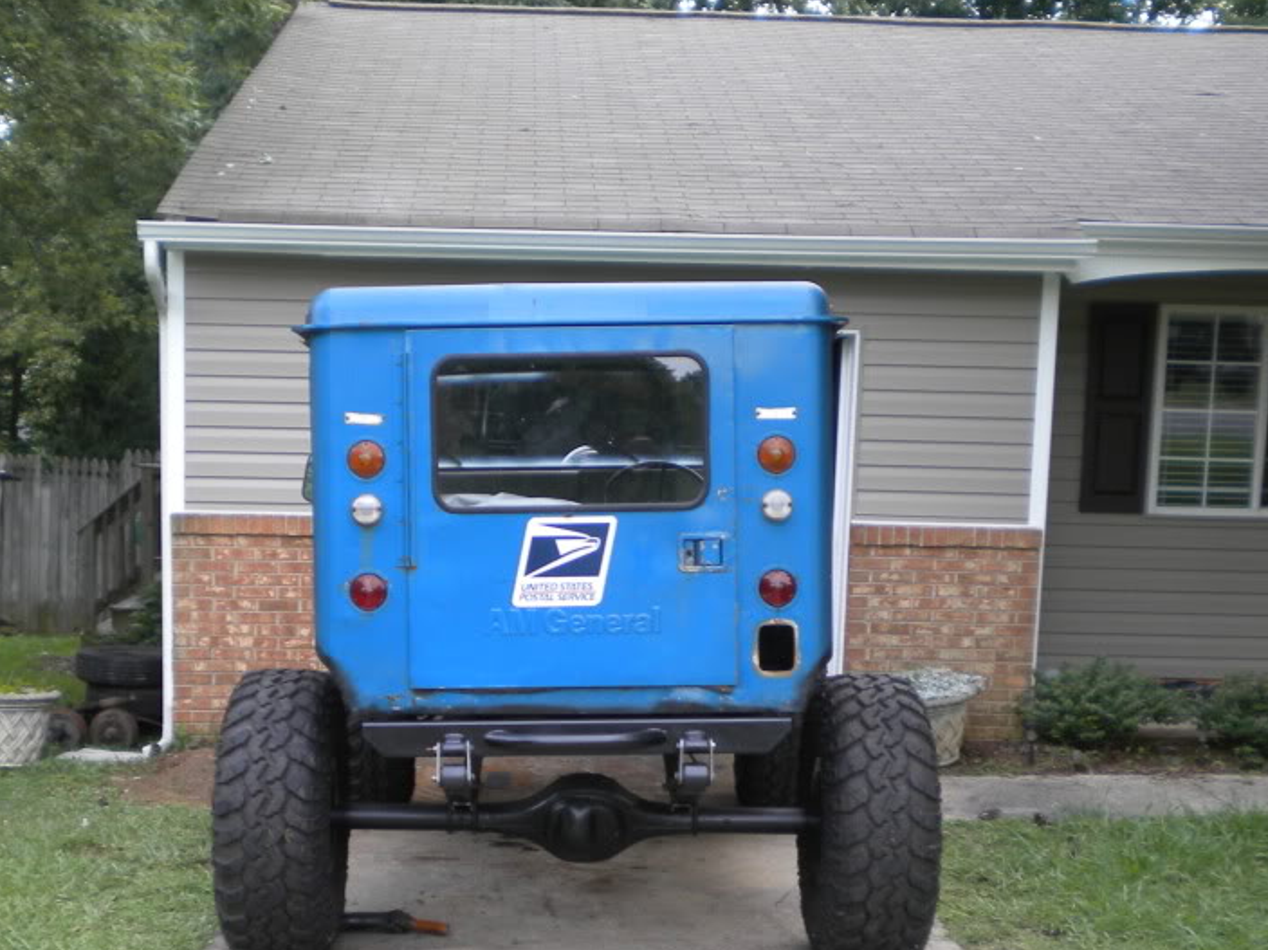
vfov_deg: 28.4
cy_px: 613
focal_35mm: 51
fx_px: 1868
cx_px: 532
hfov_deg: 37.4
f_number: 3.1
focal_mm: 6.3
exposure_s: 1/64
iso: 80
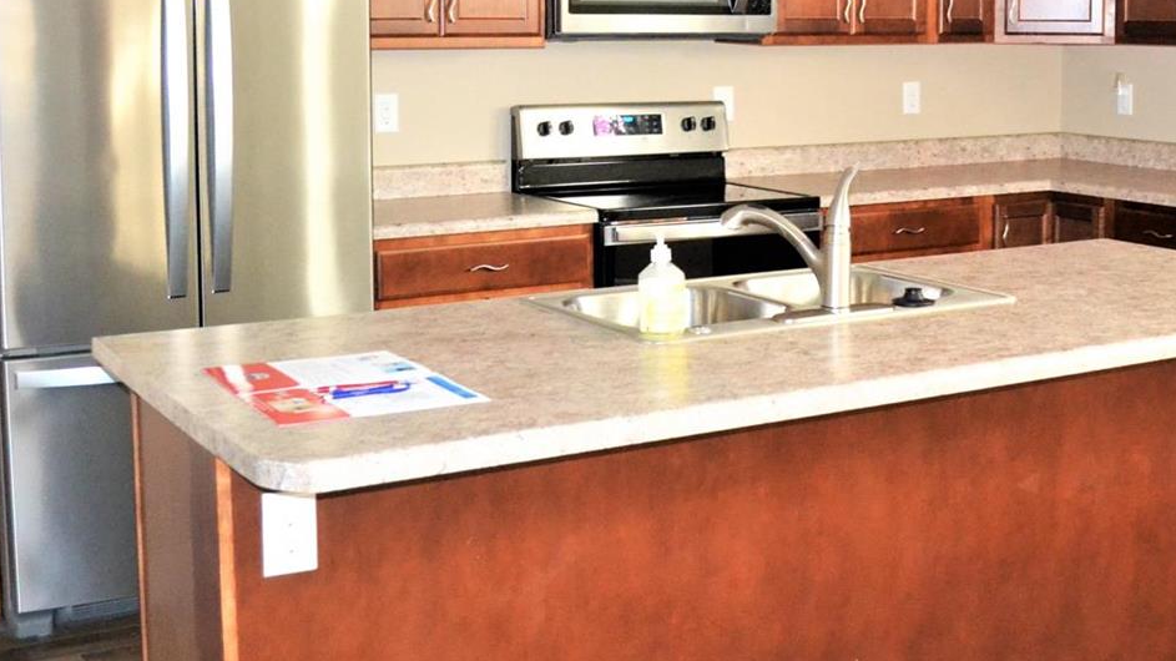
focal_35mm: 48
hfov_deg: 42.0
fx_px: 1496
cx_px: 828
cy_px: 131
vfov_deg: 24.5
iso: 2500
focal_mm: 18
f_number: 3.5
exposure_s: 1/60
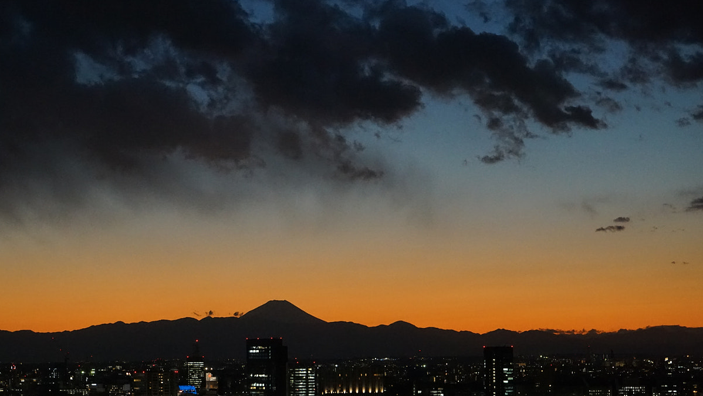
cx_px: 281
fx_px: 1827
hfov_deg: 21.8
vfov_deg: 12.3
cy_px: 304
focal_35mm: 98
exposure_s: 1/80
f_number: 5.6
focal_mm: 70
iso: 5000
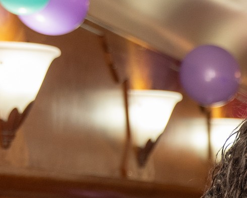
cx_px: 445
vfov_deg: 6.1
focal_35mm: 251
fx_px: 1836
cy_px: 326
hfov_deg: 7.5
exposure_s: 1/60
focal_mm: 34
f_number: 3.3
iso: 320
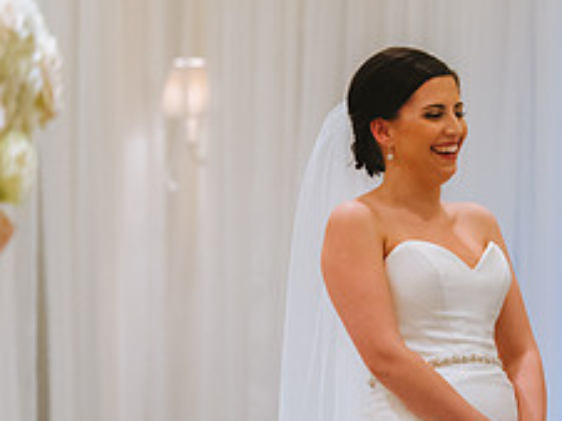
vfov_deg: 3.9
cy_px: 235
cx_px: 714
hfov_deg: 5.2
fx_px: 6212
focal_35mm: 383
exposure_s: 1/320
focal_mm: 155
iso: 1600
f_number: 2.8
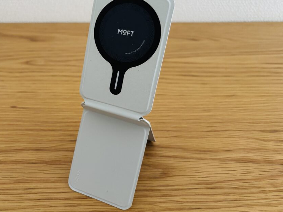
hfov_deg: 56.3
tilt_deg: -37.4
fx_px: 262
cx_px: 111
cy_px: 87
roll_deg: +0.0
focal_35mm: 32
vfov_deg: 44.0
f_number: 1.6
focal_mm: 5.96
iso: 640
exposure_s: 1/40
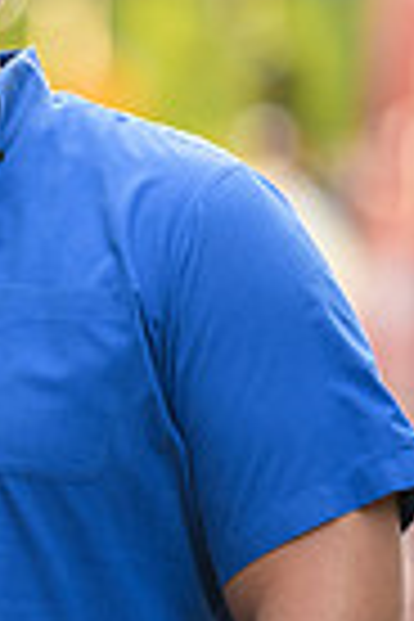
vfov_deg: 4.7
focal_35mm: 439
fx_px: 7572
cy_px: 99
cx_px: -122
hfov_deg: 3.1
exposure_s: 1/200
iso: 200
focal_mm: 135
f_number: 2
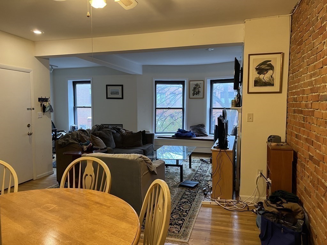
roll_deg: -0.5
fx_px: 246
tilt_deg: -5.3
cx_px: 164
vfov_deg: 53.1
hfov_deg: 67.3
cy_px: 122
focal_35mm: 26
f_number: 1.5
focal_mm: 5.7
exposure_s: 1/60
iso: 160
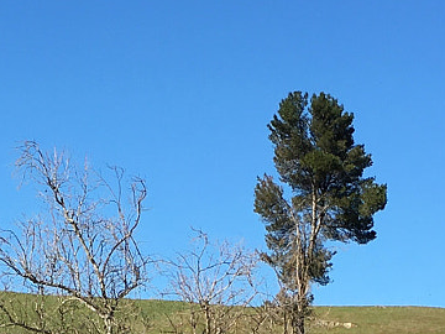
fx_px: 1658
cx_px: 204
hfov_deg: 15.3
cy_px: 513
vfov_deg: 11.0
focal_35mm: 129
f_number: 2.2
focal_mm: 4.15
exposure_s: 1/1326
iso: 25
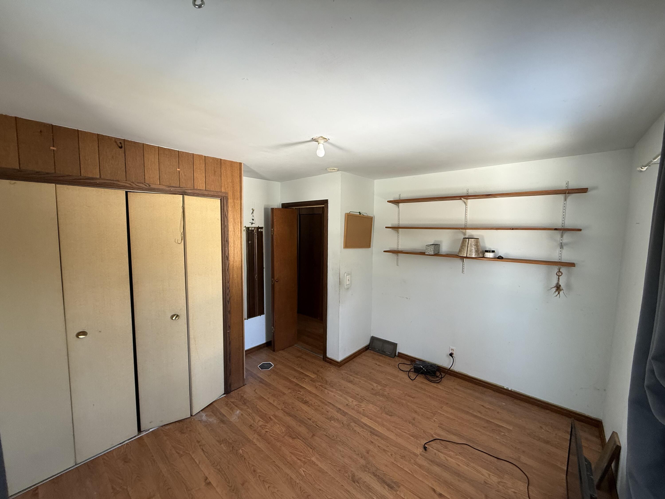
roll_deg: -0.8
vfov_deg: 85.7
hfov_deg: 102.1
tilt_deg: -4.7
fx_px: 269
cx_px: 332
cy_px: 250
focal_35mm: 14
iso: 200
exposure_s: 1/99
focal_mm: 2.22
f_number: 2.2
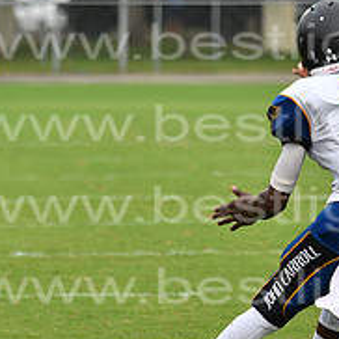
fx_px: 6293
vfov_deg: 3.1
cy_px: 169
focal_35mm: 568
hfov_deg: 3.1
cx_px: 400
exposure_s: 1/4000
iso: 800
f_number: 3.5
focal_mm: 140
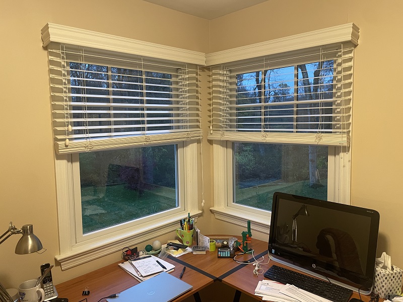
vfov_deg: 53.1
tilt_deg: -6.0
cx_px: 202
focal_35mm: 26
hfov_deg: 67.3
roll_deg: +1.2
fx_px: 303
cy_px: 151
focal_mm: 4.2
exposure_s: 1/60
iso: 250
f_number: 1.6
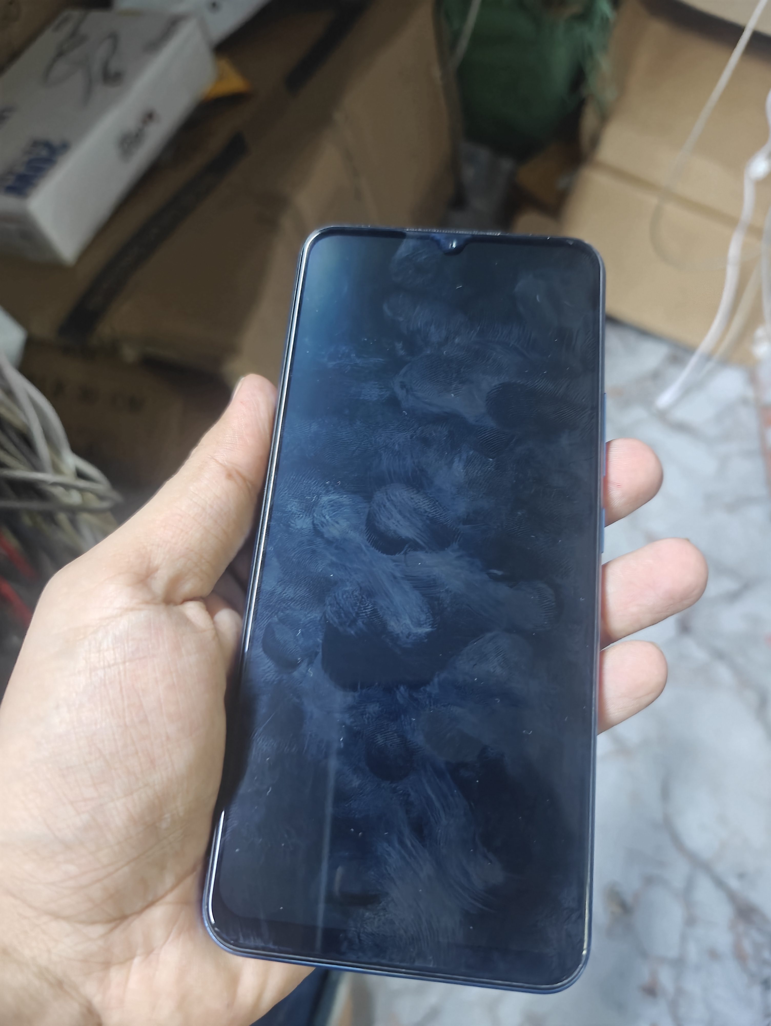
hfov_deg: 56.9
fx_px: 712
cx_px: 386
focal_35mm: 24
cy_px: 513
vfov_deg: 71.5
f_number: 1.7
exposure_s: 1/50
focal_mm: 6.06
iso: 2000
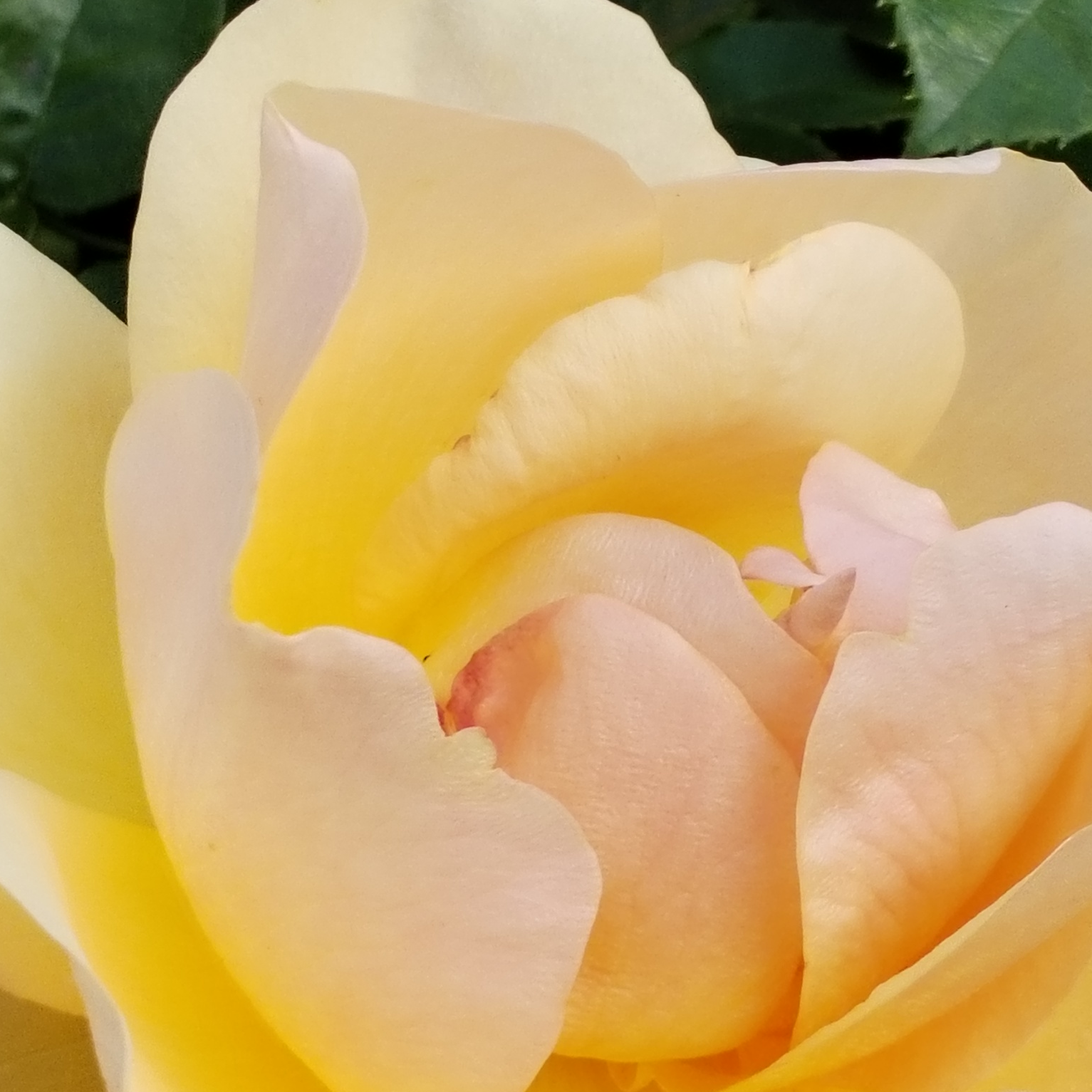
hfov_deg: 9.8
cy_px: 752
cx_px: 694
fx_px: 6353
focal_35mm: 178
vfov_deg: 9.8
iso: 100
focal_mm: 4.75
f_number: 1.8
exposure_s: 1/649
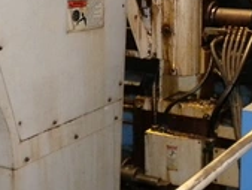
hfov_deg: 23.3
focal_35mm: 83
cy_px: 10
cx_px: 188
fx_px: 605
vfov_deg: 17.5
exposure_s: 1/30
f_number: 3.1
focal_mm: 6.3
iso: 400
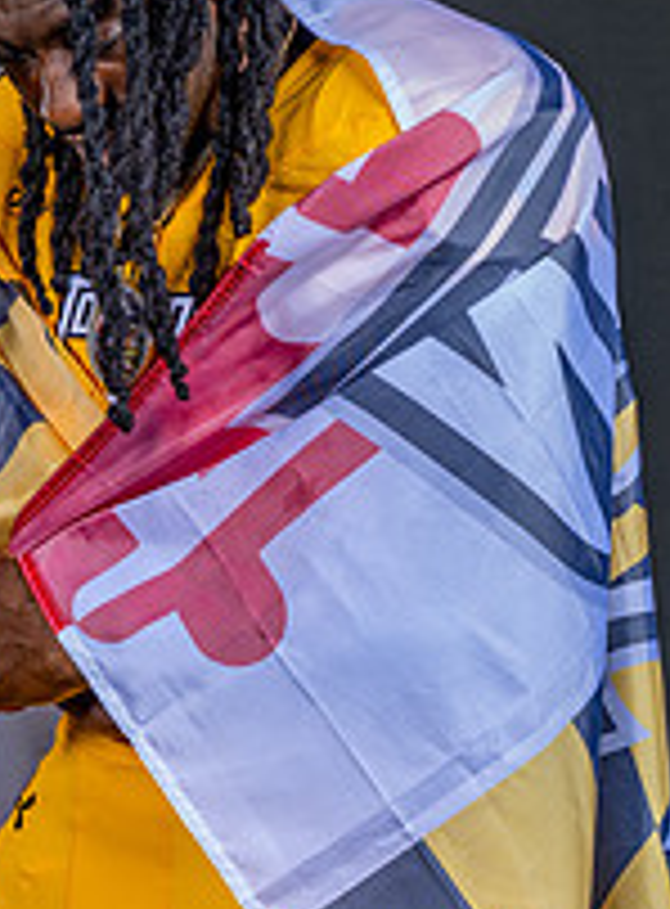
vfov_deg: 12.6
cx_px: 433
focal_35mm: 157
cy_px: 596
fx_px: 4095
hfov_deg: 9.3
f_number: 8
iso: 100
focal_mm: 44
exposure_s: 1/200
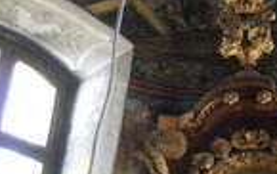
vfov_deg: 12.4
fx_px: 794
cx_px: 304
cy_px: 156
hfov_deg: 19.0
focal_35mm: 105
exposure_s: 1/30
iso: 250
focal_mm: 6.72
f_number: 3.1
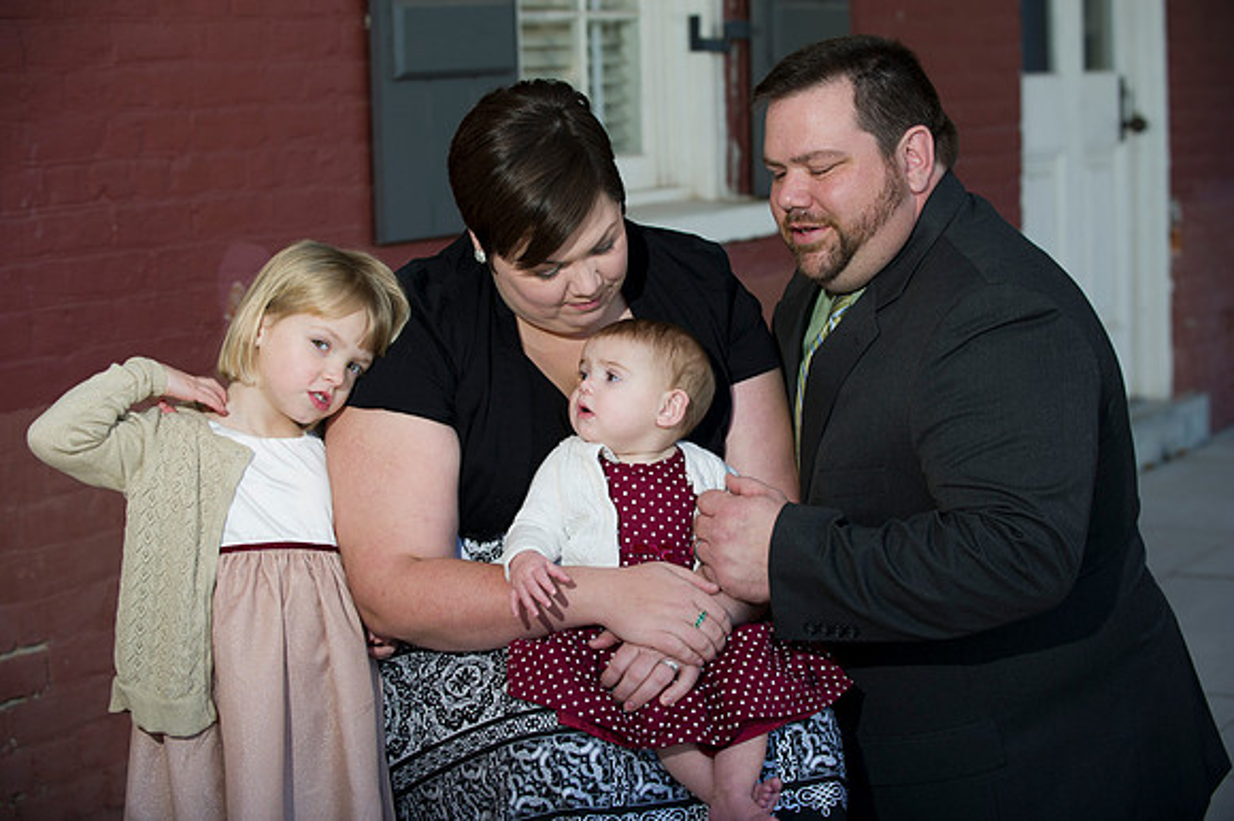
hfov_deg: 24.8
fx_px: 2809
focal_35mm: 82
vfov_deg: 16.6
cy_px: 410
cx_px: 617
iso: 250
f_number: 3.5
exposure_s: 1/250
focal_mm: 82
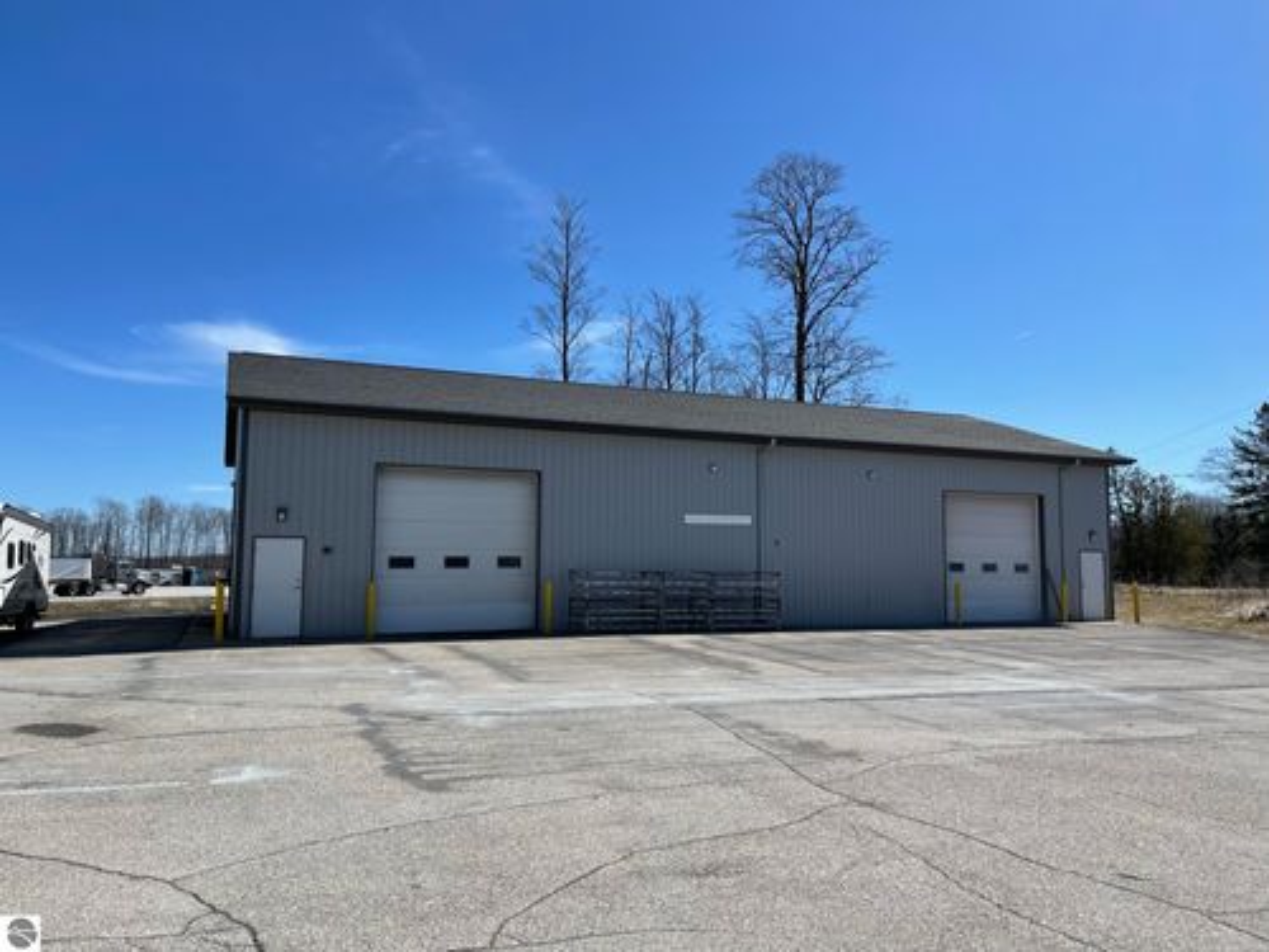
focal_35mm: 26
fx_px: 953
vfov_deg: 53.1
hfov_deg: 67.3
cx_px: 634
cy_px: 476
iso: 32
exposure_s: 1/4717
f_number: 1.6
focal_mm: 5.1
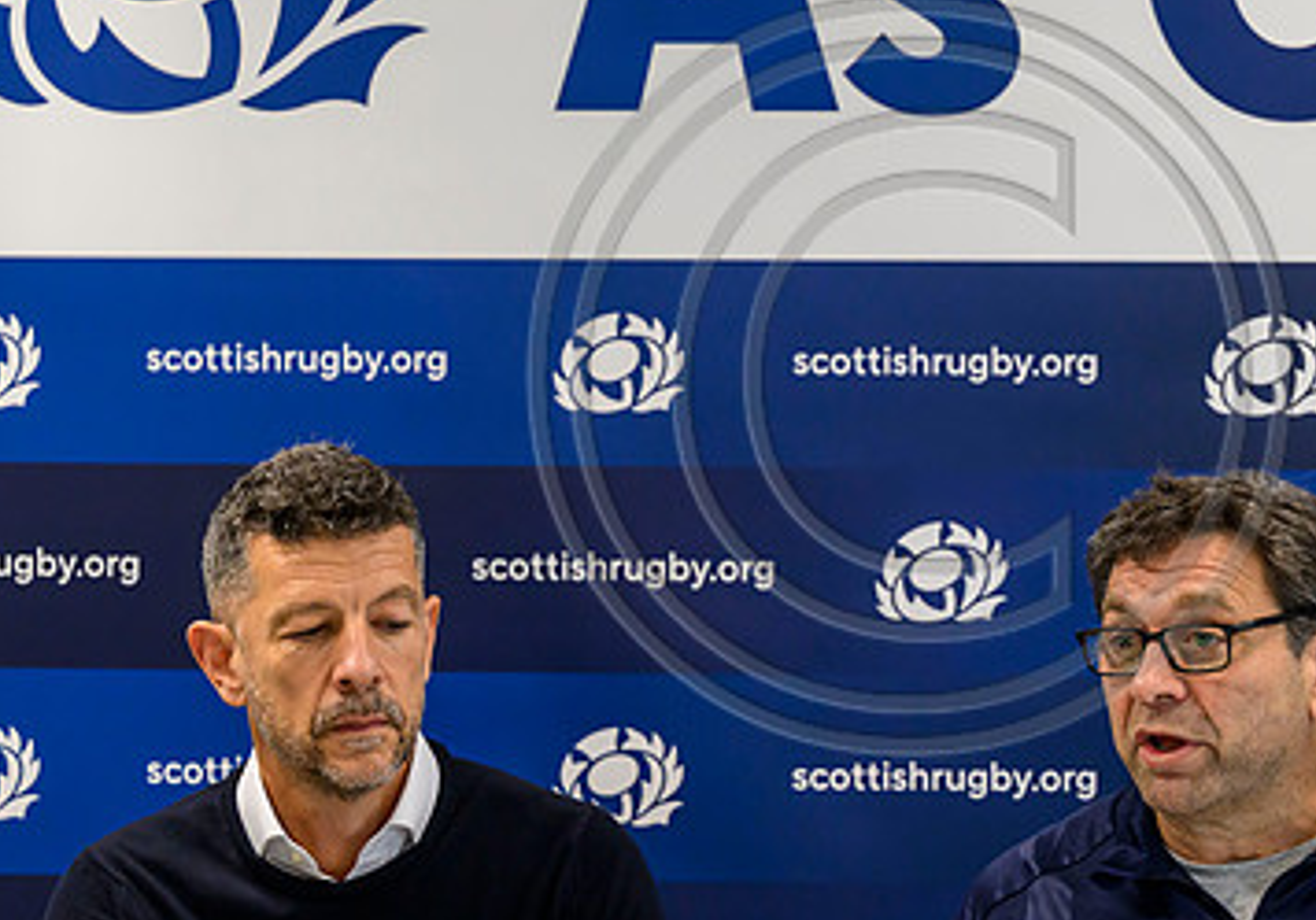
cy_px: 340
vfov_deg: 7.8
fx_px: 6755
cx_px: 990
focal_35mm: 182
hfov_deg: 11.1
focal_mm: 102
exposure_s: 1/500
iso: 3200
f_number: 2.8
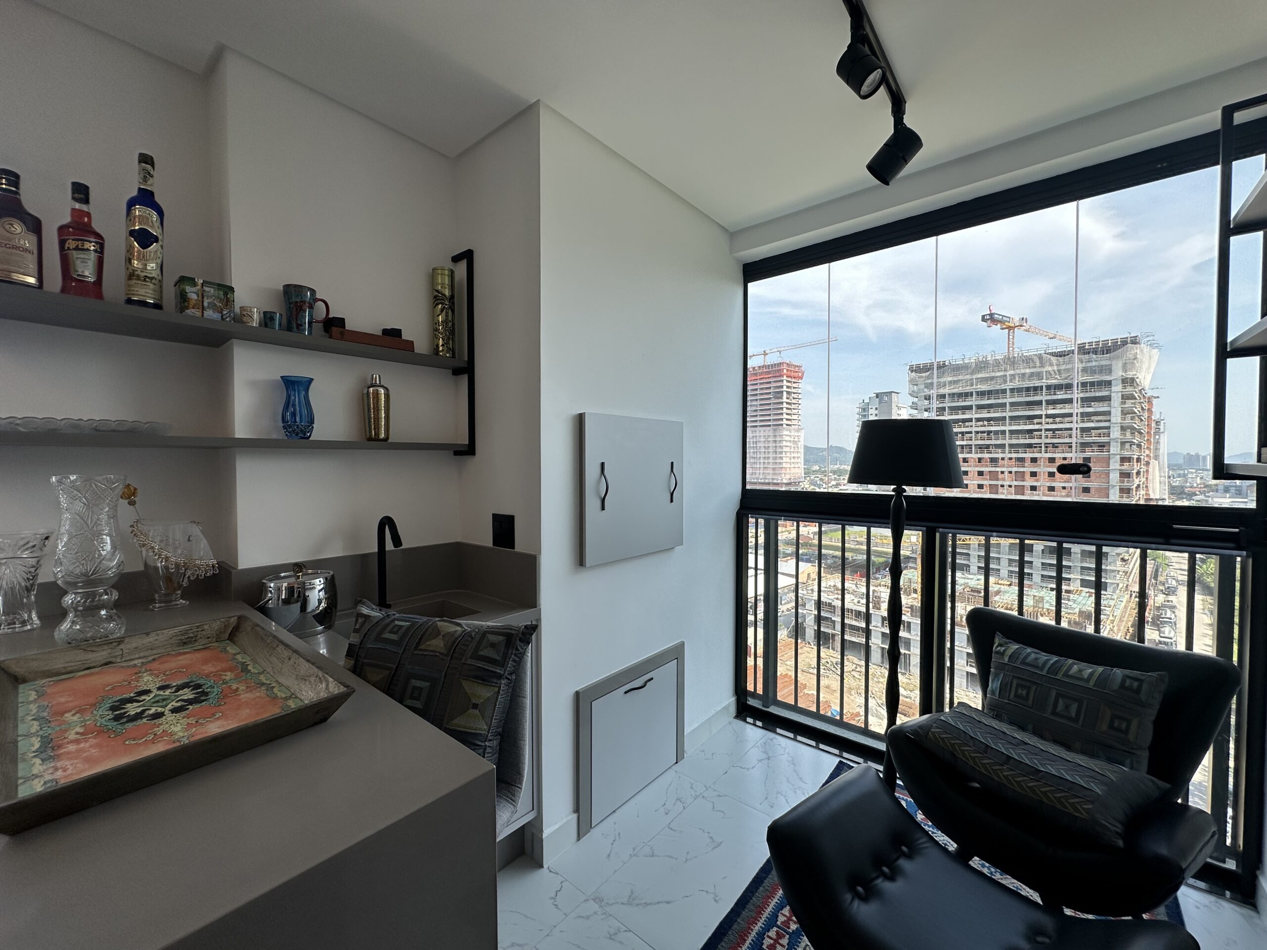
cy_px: 475
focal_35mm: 14
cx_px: 634
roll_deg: -0.5
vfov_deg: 85.7
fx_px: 512
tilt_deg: -1.7
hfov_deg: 102.1
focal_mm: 2.22
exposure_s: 1/399
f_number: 2.2
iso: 40
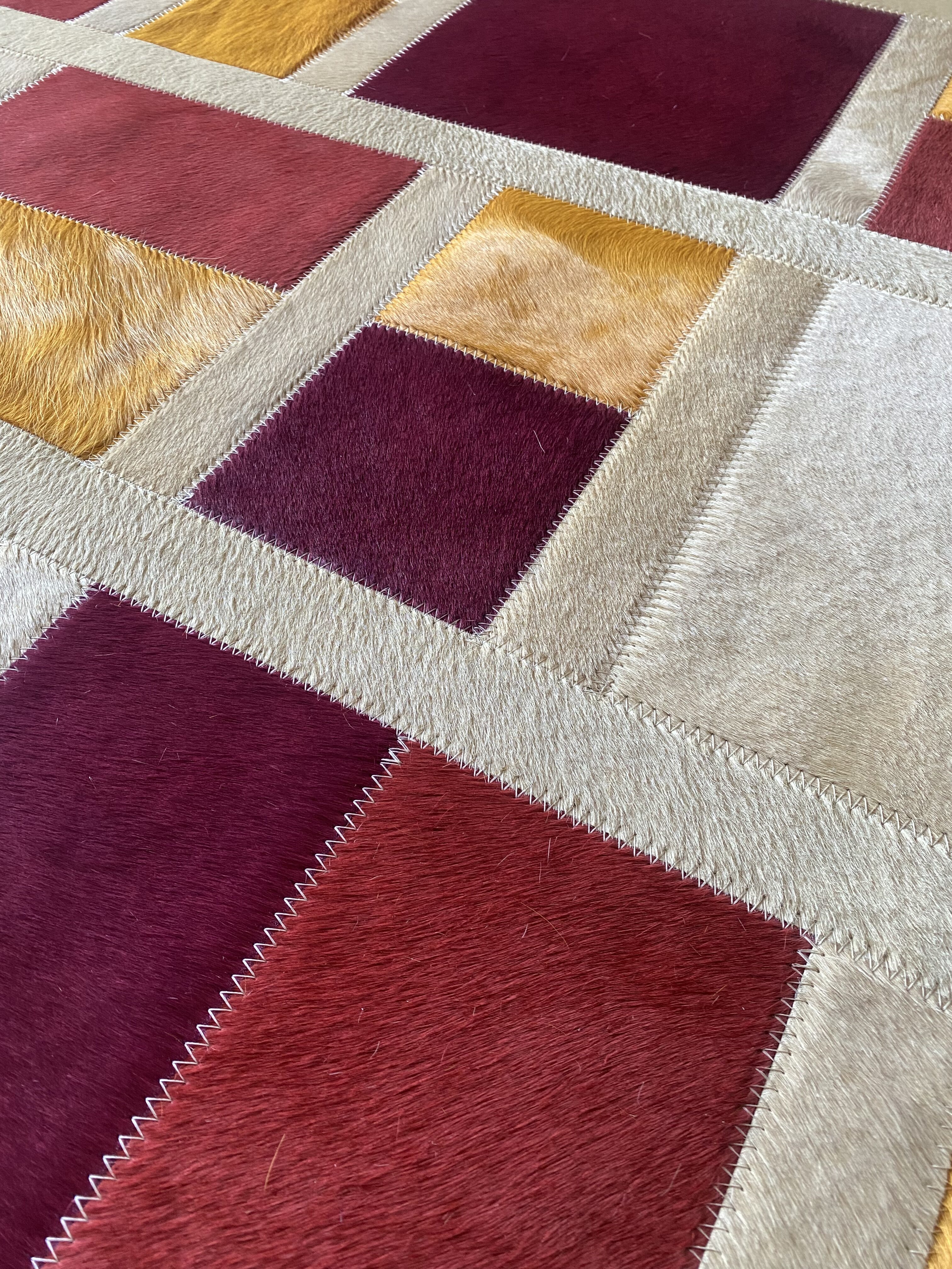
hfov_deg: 53.1
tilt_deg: -52.2
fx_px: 953
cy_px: 634
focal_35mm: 26
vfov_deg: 67.3
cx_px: 476
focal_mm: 4.25
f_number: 1.8
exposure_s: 1/60
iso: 160
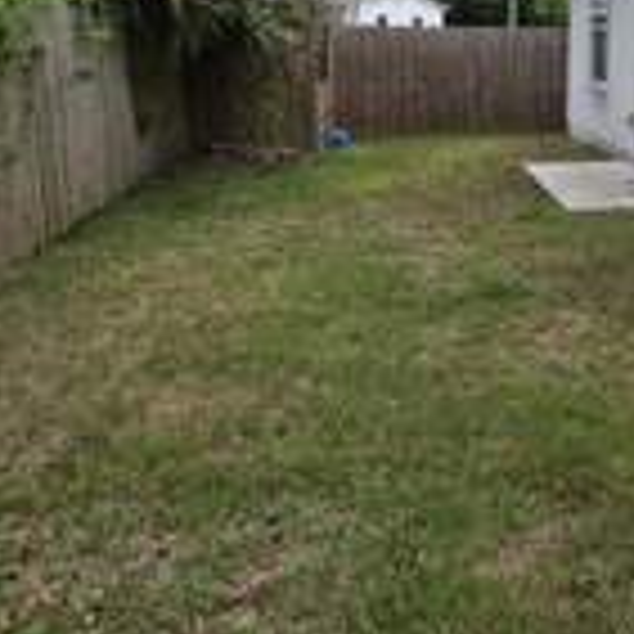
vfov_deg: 41.7
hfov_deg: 39.7
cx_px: 571
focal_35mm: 39
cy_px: 164
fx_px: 808
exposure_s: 1/1930
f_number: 1.9
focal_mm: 2.2
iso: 40
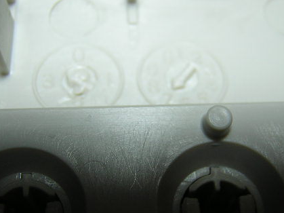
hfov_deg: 34.9
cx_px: 149
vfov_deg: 26.5
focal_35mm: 55
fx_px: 451
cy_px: 113
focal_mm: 4.7
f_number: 2.6
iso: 100
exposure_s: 1/23.4
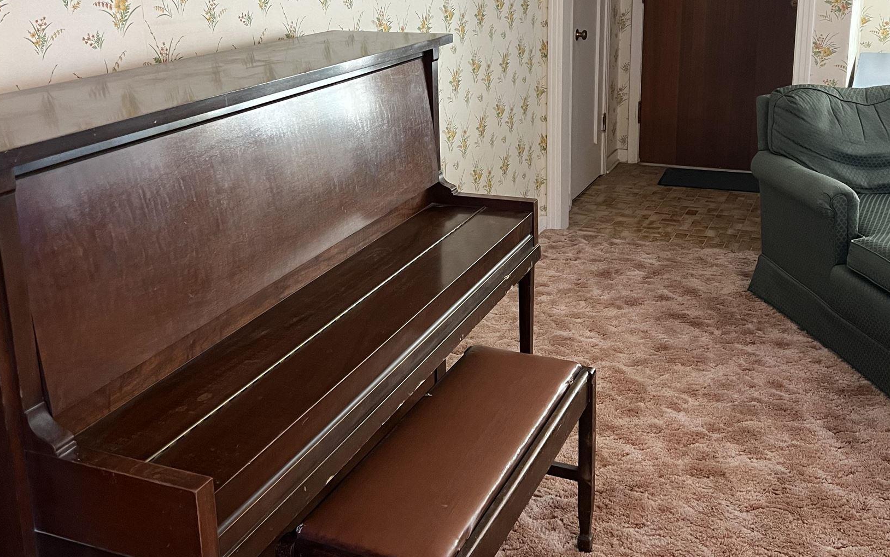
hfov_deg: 50.4
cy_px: 172
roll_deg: +1.8
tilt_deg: -13.7
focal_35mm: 39
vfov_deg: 32.4
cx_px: 449
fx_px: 946
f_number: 1.5
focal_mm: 5.7
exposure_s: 1/60
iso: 320
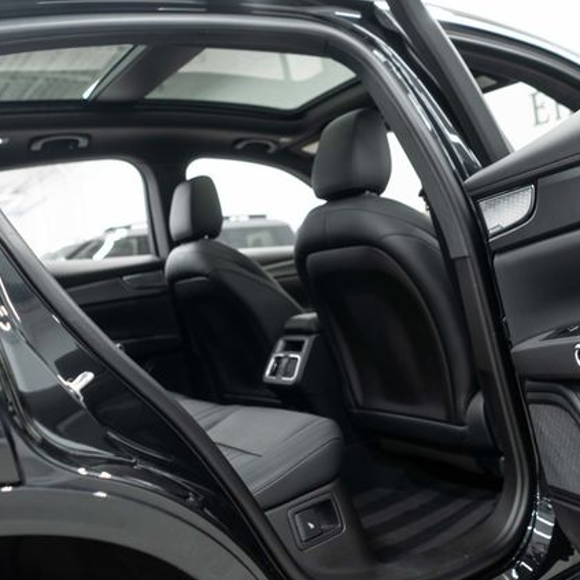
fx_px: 682
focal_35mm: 36
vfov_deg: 46.0
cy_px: 290
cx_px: 319
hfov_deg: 46.0
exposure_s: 1/40
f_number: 3.2
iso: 800
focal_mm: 28
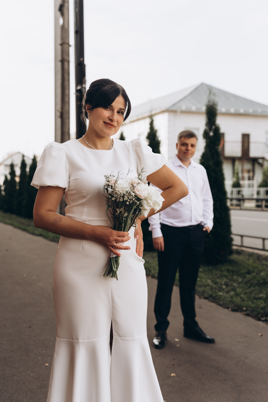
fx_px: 480
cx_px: 135
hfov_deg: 31.2
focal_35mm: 43
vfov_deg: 45.4
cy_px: 200
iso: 100
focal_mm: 41
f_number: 2.8
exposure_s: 1/250
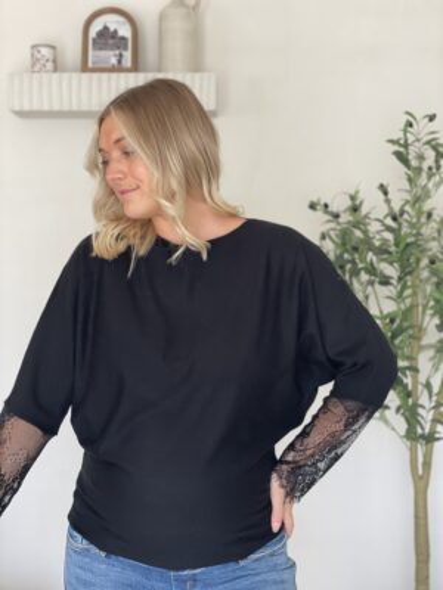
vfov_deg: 36.8
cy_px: 295
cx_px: 222
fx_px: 887
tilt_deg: -1.5
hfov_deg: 28.0
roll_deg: +0.3
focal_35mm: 52
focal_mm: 6
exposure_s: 1/122
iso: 50
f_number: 2
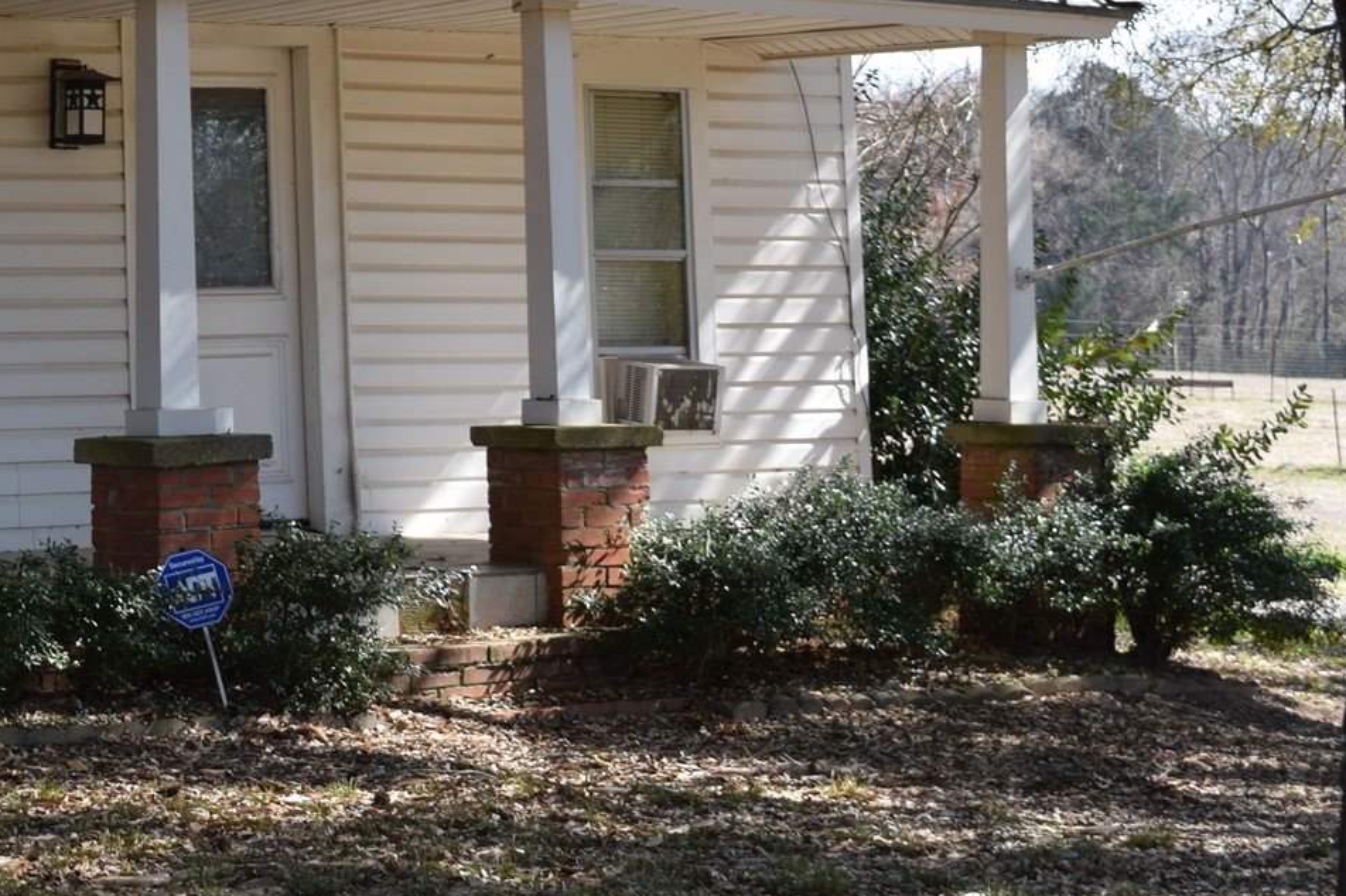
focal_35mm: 106
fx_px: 3967
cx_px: 106
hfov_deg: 18.9
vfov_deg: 12.7
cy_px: -18
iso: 220
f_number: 8
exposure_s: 1/250
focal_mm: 31
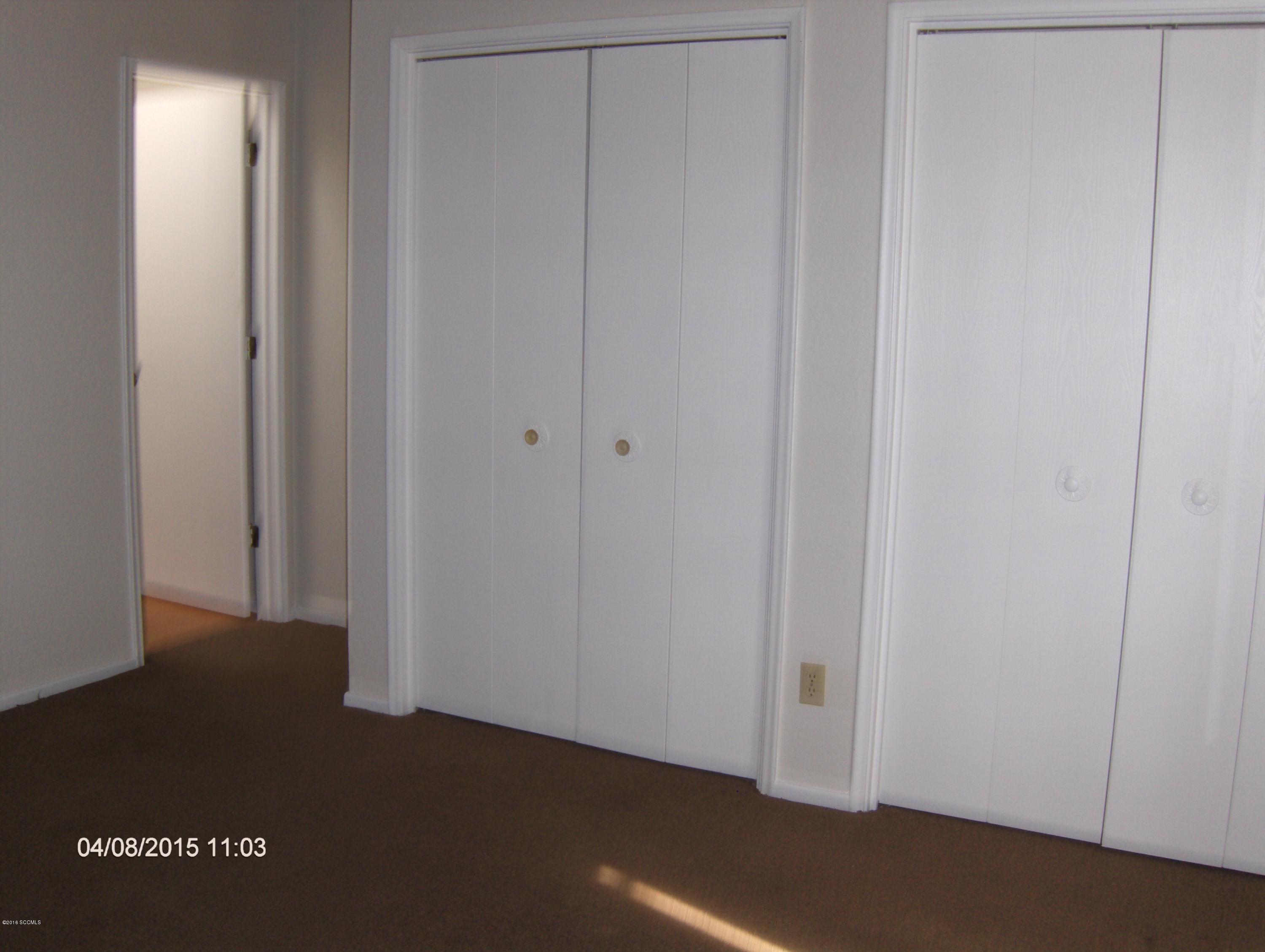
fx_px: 1280
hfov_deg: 52.6
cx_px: 632
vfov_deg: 40.8
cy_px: 476
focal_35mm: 35
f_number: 2.8
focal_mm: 7.5
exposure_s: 1/60
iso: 100
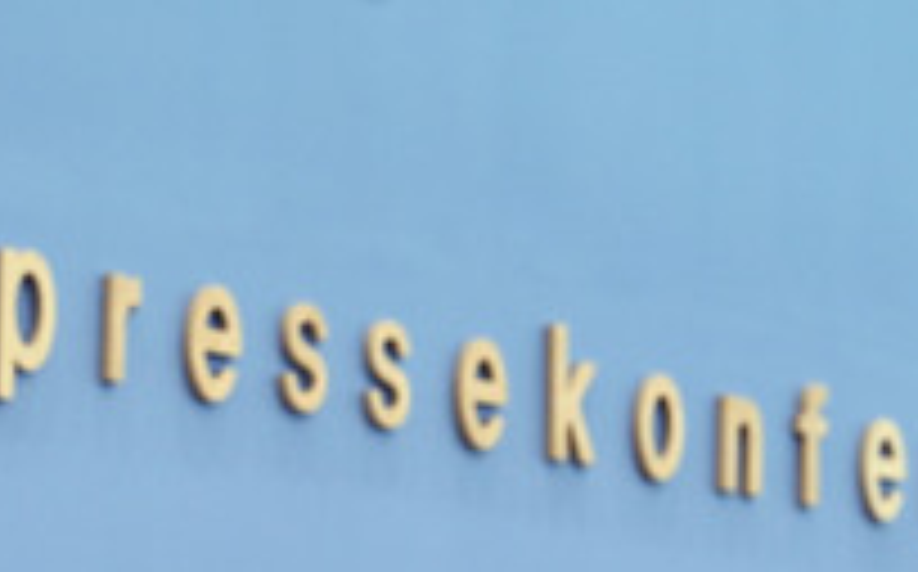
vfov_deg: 7.7
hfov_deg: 12.3
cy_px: 658
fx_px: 4223
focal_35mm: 169
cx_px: 88
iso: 4000
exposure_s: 1/500
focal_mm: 75
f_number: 5.6
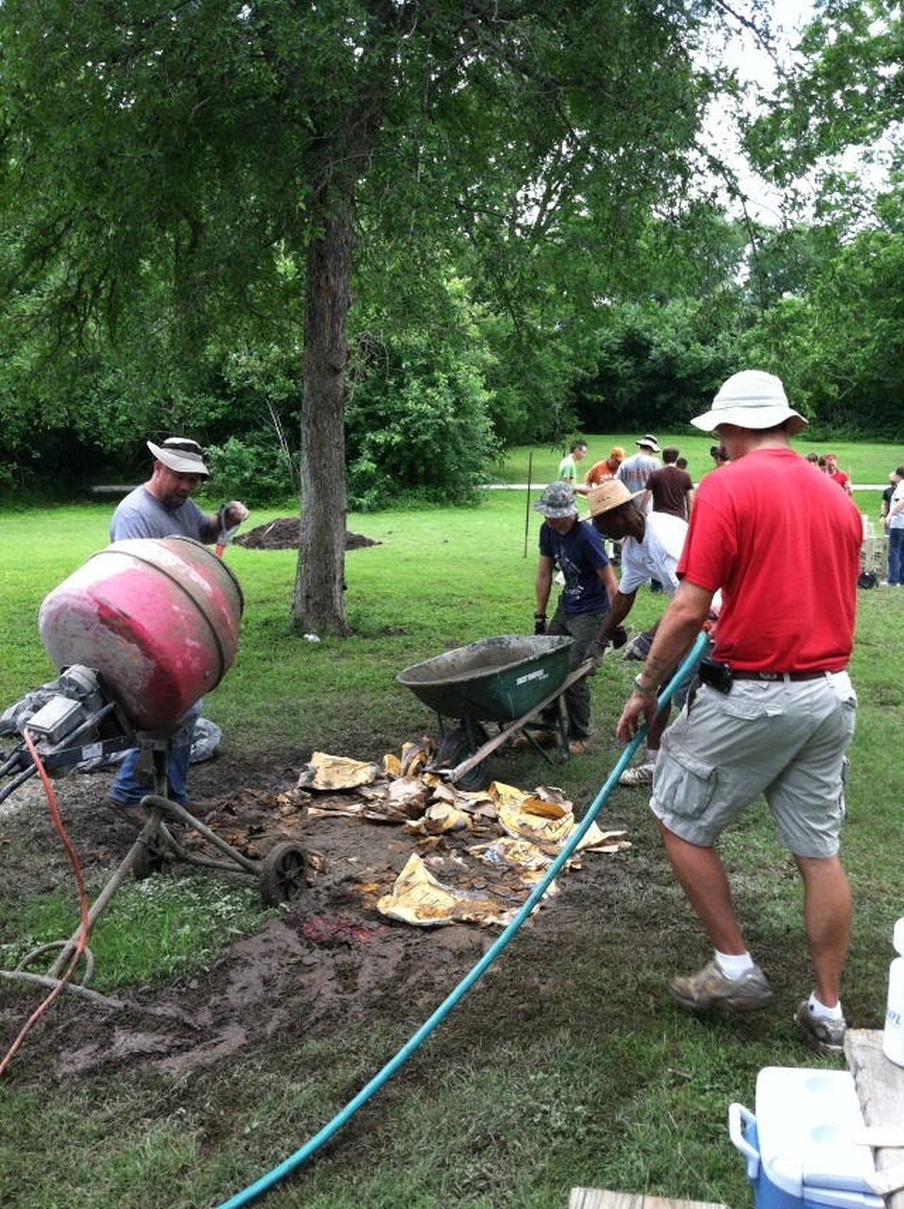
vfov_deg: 52.7
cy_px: 604
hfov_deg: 40.6
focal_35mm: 35
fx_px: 1221
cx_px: 452
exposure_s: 1/142
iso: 80
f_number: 2.8
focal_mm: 3.85
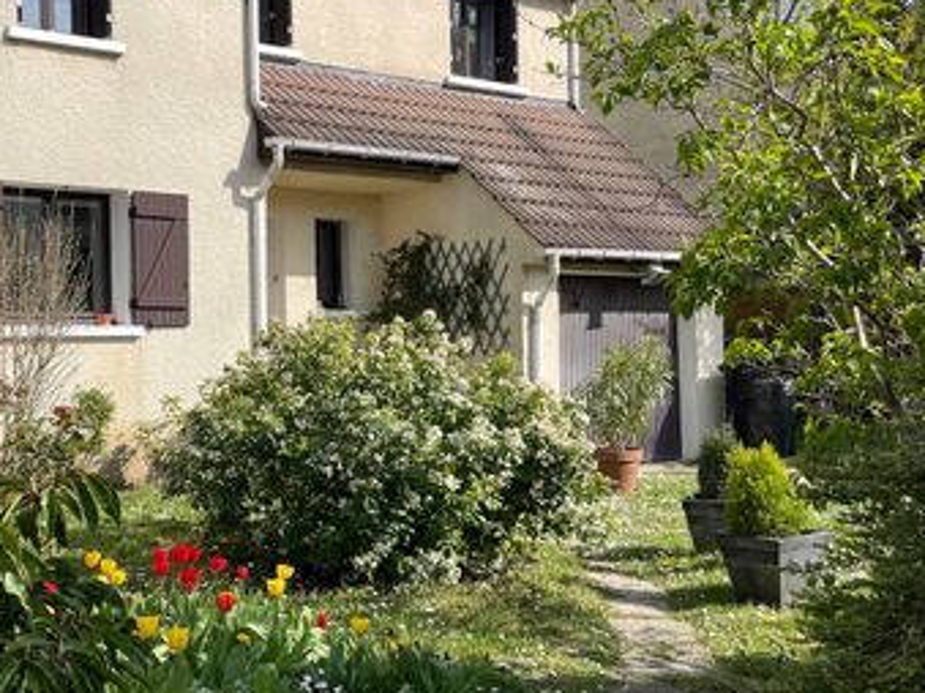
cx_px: 183
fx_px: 1229
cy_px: 319
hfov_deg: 39.6
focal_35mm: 46
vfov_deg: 31.5
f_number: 1.6
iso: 32
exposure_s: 1/2747
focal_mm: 4.2
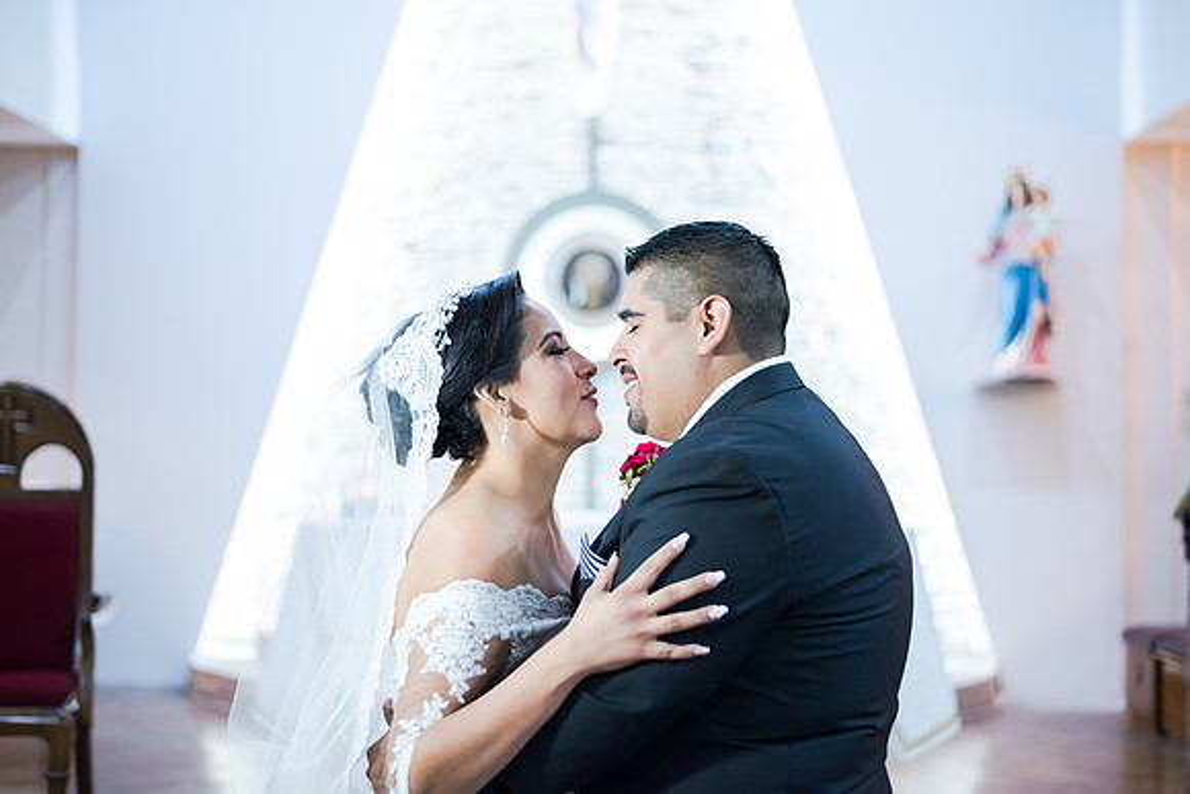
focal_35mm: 50
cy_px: 397
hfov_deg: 39.6
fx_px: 1653
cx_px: 595
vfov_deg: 27.0
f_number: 1.8
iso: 1600
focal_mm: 50
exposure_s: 1/160
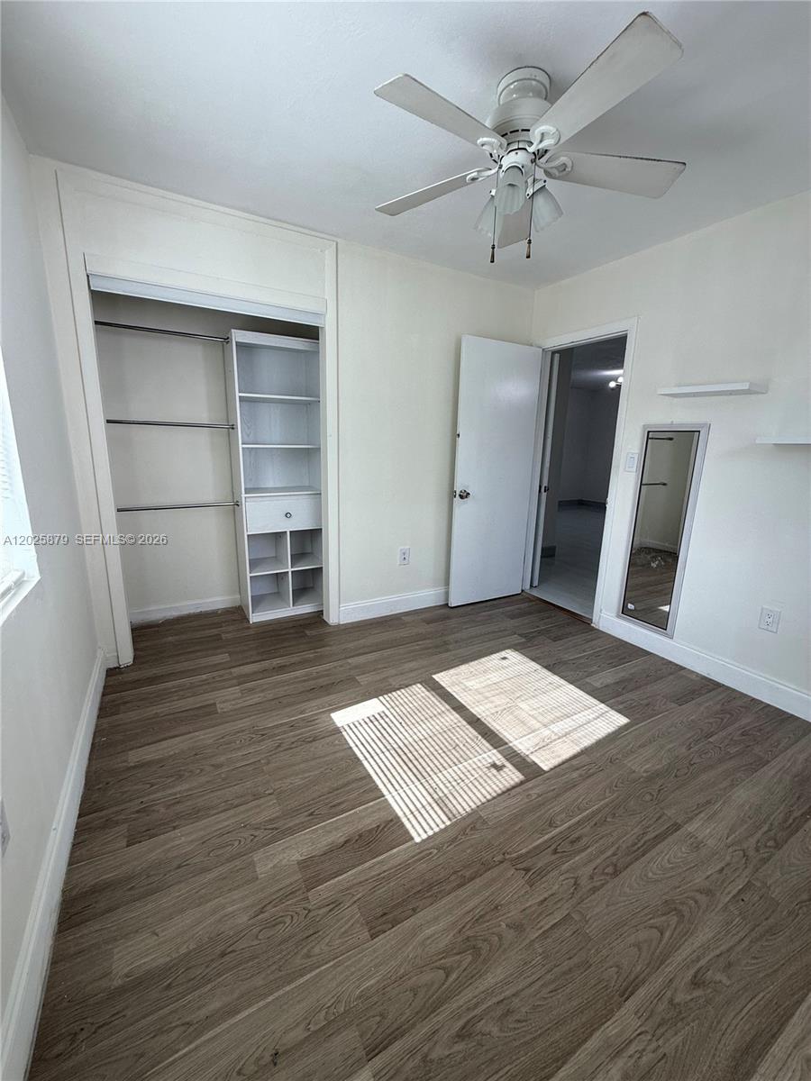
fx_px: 437
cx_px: 406
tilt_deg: -11.4
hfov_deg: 85.7
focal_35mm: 14
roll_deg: -1.3
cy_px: 540
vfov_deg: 102.1
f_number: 2.2
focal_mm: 2.22
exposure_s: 1/173
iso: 50
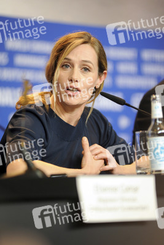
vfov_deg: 10.3
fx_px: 1365
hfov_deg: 6.9
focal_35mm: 200
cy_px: 122
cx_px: 82
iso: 1250
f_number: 2.8
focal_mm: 200
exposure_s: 1/250
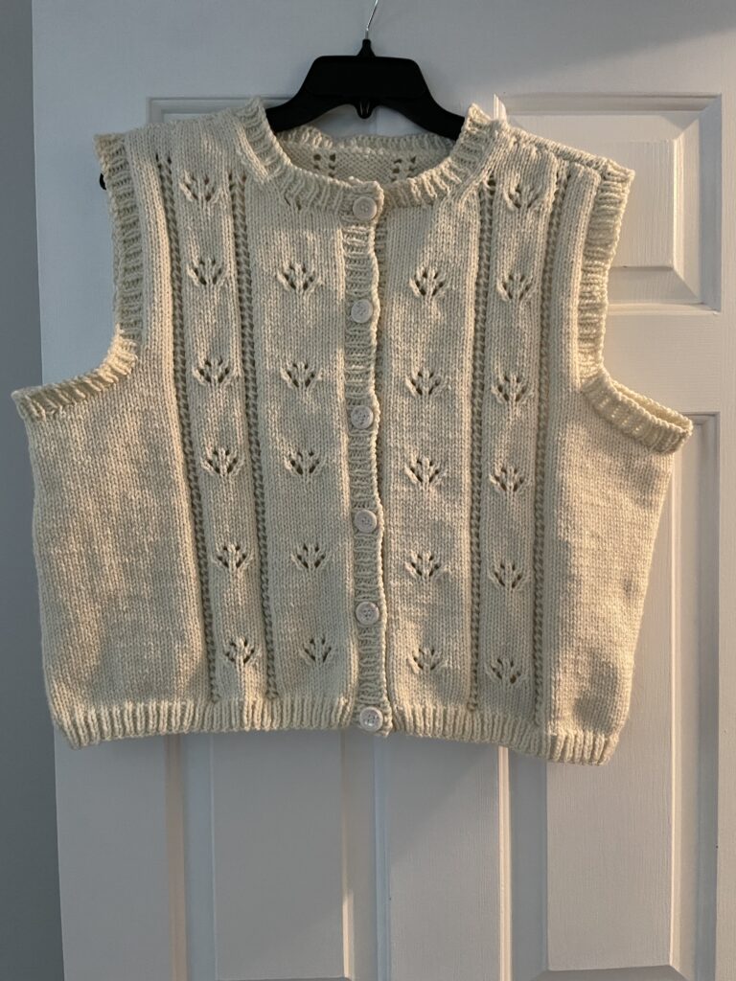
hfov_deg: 53.1
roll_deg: +1.6
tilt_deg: -3.2
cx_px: 368
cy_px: 490
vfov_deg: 67.3
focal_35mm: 26
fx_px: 737
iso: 500
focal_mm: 4.2
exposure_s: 1/30
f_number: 1.6
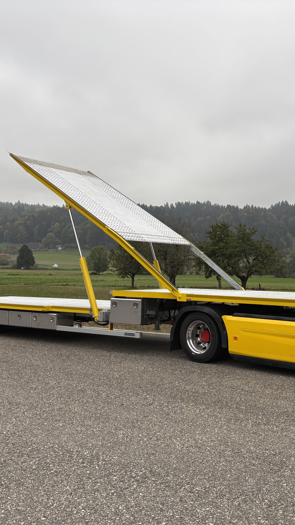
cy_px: 264
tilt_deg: +0.6
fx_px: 528
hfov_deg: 30.8
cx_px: 214
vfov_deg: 52.8
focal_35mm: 38
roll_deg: -0.2
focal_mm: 5.96
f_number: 1.6
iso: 50
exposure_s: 1/428
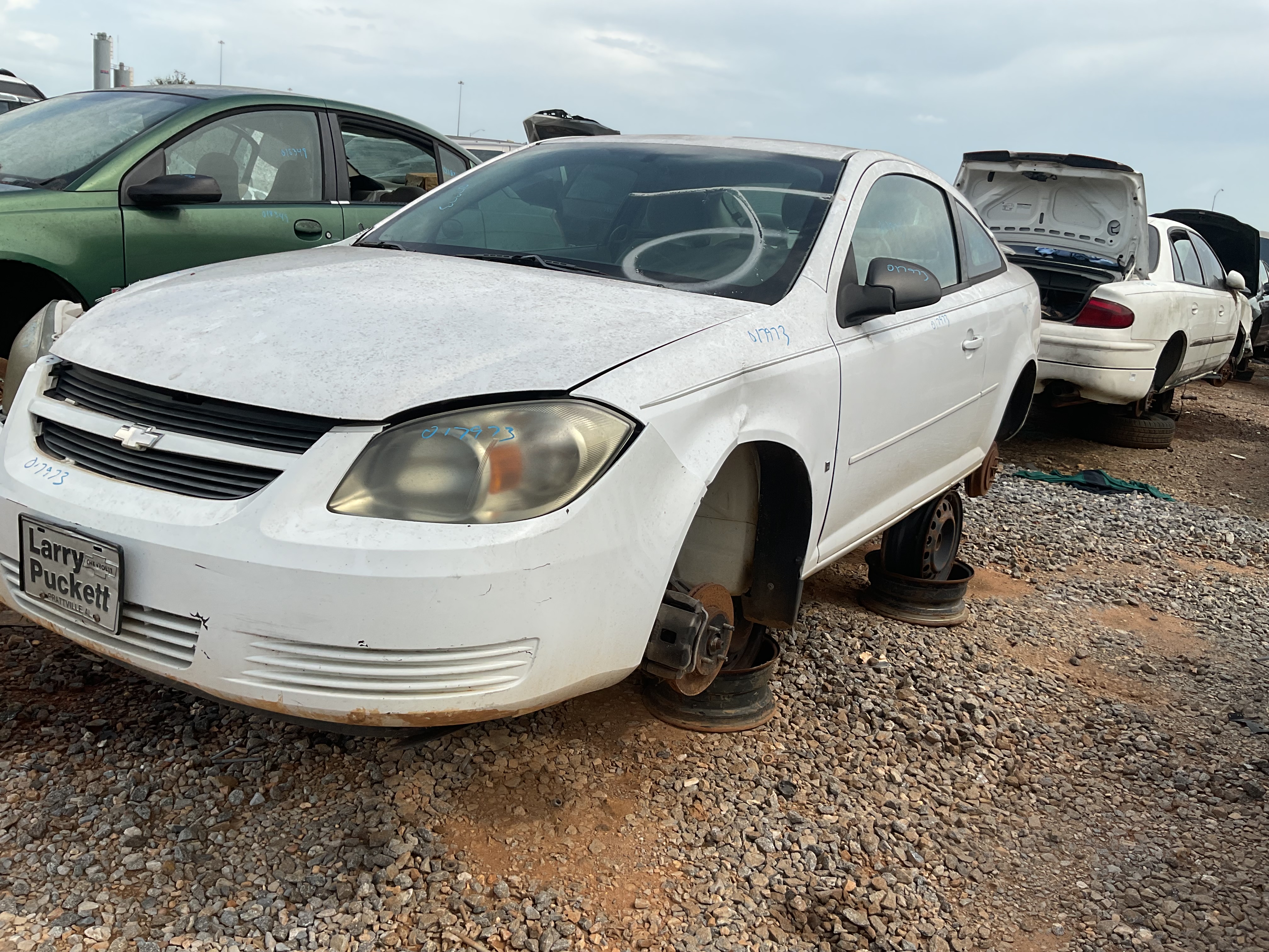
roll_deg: -6.4
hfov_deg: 61.7
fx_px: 1063
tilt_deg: -16.3
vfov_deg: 48.2
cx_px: 634
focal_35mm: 29
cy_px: 476
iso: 16
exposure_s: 1/1848
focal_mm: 3
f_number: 1.8
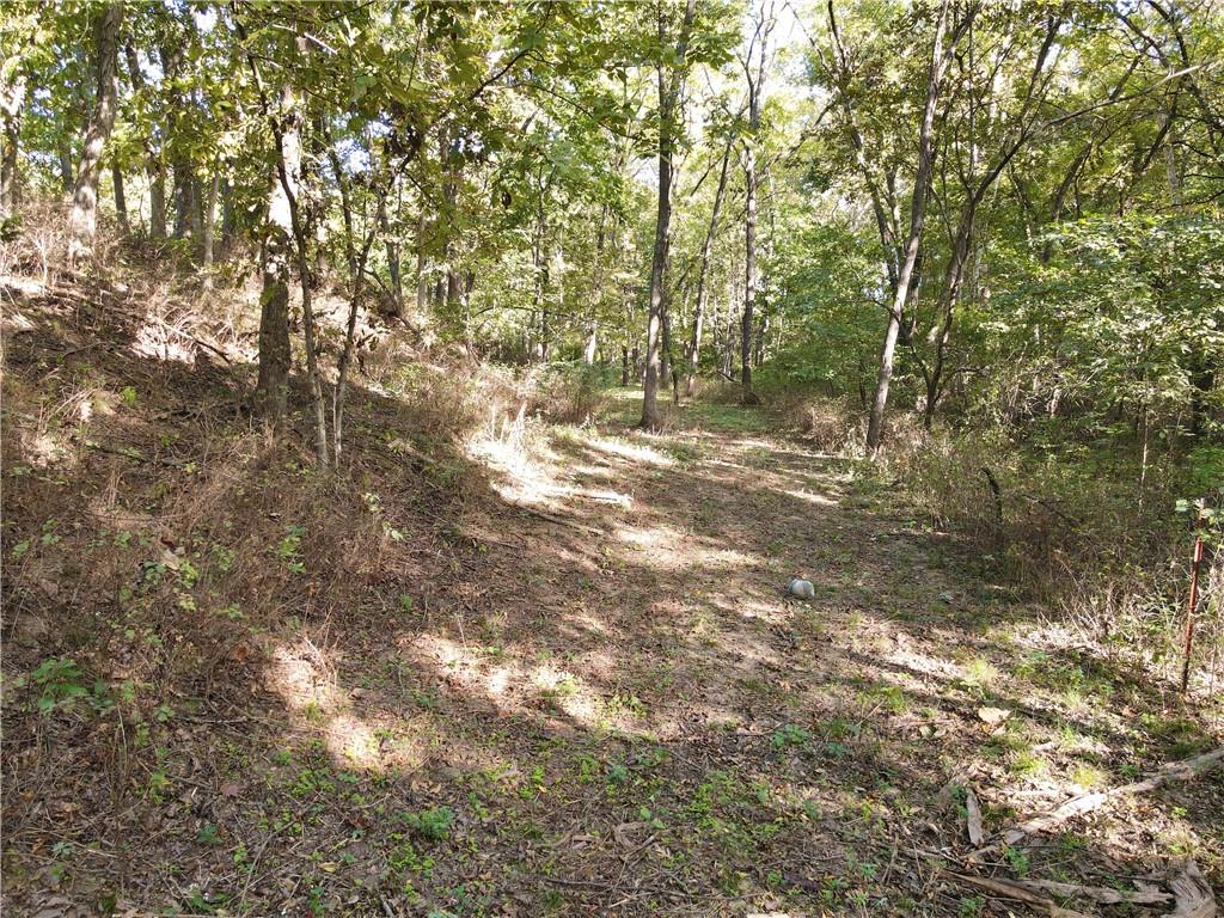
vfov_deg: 56.8
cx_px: 612
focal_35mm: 24
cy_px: 459
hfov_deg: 71.6
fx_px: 849
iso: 100
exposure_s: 1/20
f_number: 2.8
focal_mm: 4.5
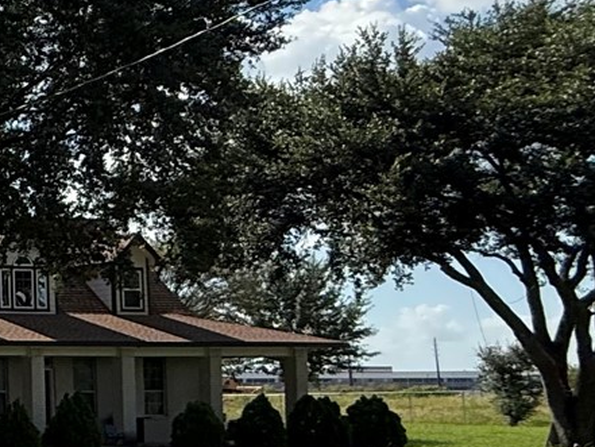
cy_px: 358
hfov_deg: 19.2
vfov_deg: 22.3
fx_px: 1118
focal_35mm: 65
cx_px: -568
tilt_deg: +3.9
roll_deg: +0.3
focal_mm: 2.22
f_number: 2.2
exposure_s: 1/2506
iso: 80
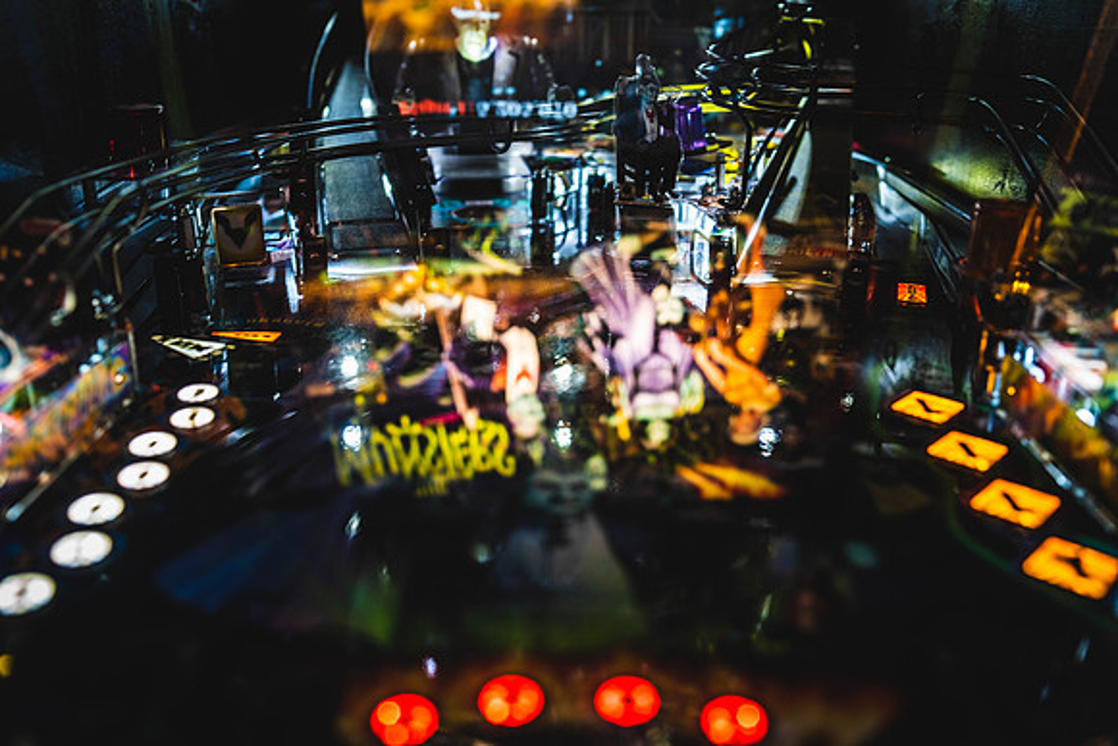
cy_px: 373
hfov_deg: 54.4
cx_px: 559
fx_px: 1087
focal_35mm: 35
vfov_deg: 37.9
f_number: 3.5
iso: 320
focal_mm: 35
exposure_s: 1/30
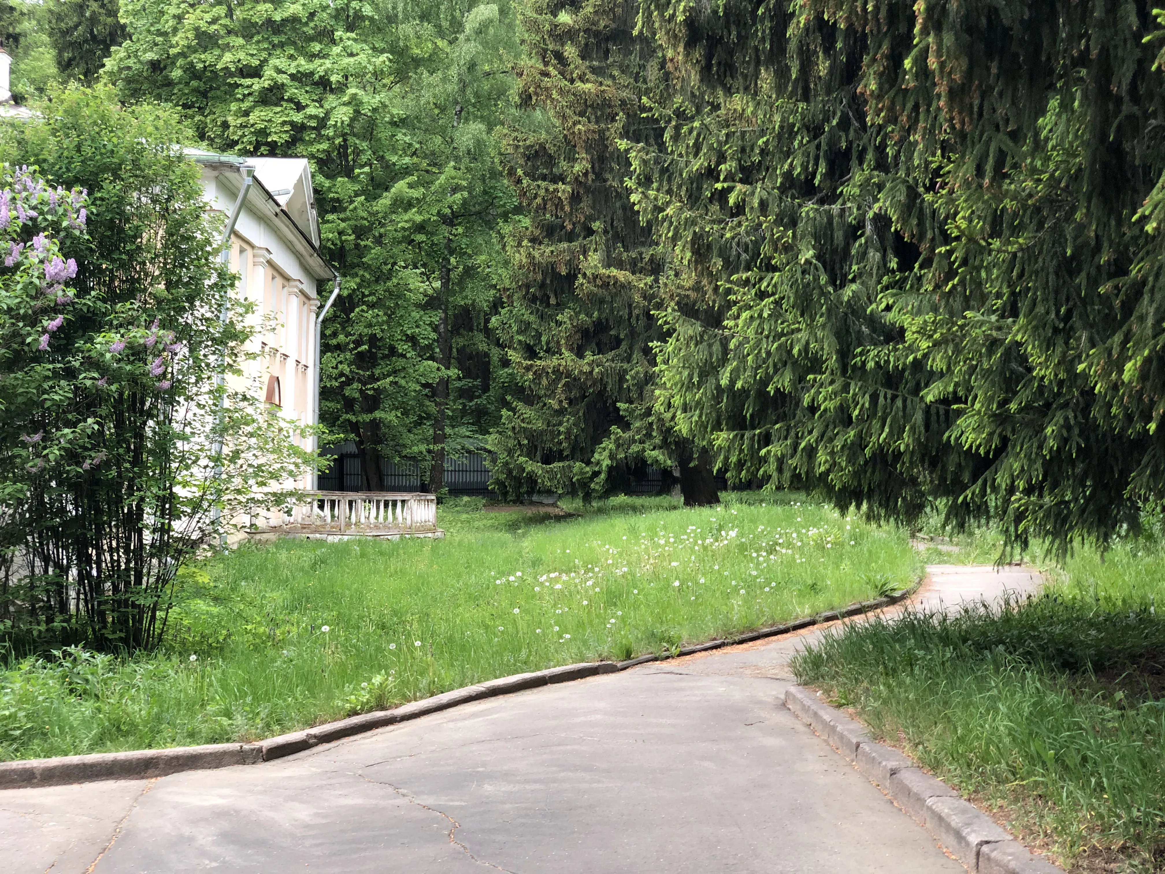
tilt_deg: +0.6
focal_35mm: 52
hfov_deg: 36.8
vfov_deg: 28.0
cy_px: 437
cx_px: 582
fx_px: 1750
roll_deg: -0.7
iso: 40
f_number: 2.4
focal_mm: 6
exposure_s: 1/60
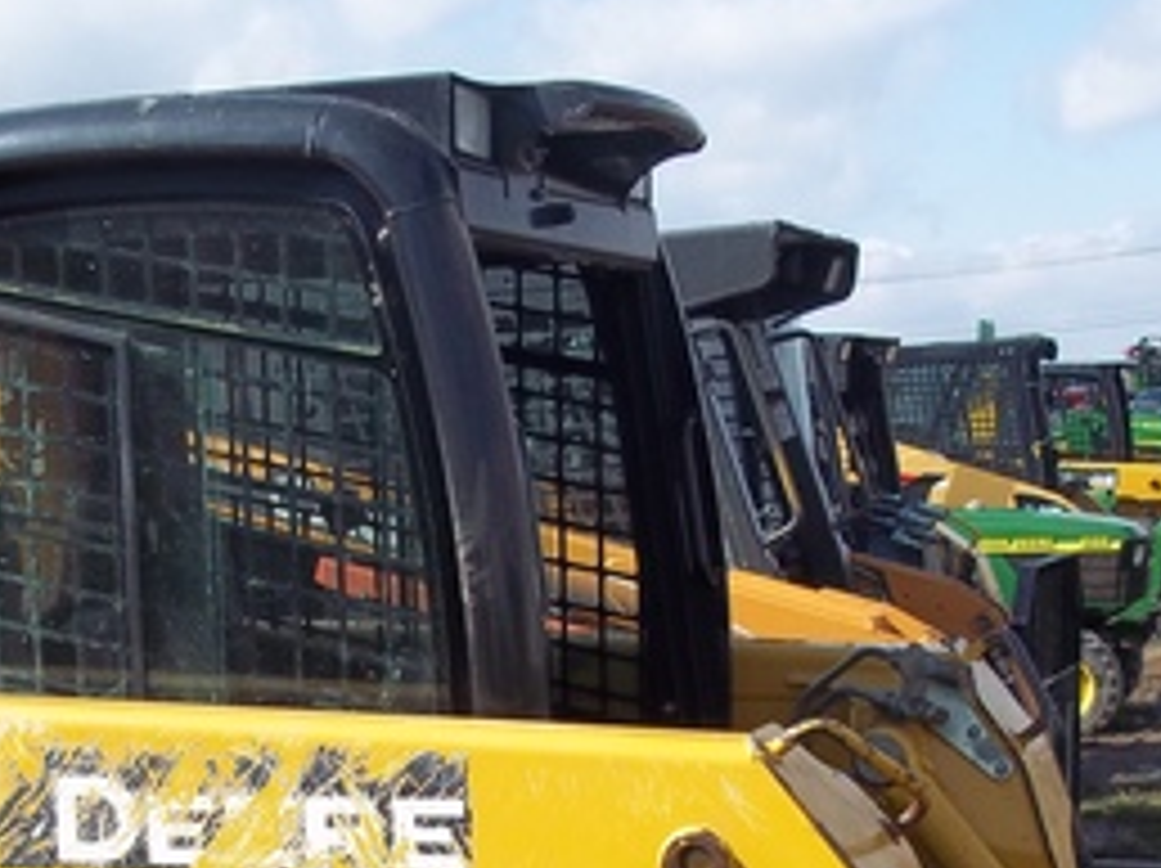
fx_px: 2547
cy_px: 859
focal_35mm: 76
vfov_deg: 18.9
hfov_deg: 25.5
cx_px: 342
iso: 80
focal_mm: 6.5
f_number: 8
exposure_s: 1/160
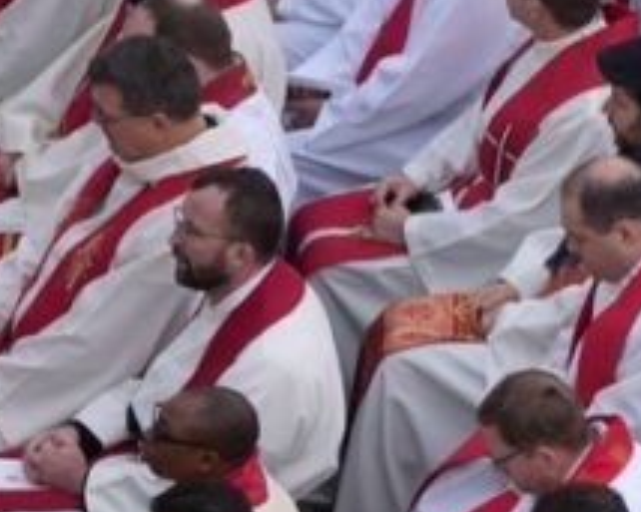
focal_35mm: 1012
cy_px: 599
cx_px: 2232
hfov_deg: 1.9
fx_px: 19190
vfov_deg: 1.5
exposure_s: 1/640
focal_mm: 150
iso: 160
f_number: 2.8
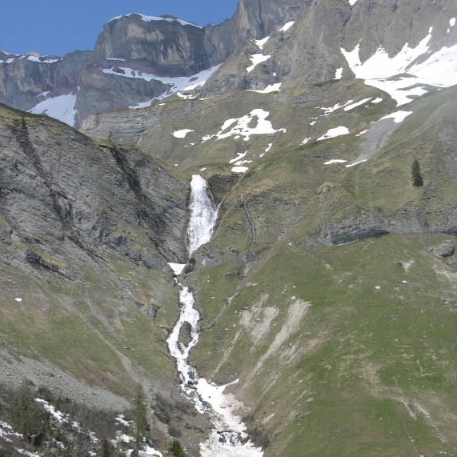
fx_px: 1314
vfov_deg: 19.7
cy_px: 273
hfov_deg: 19.7
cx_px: 228
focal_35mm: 88
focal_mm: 18.8
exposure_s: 1/279
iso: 50
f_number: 6
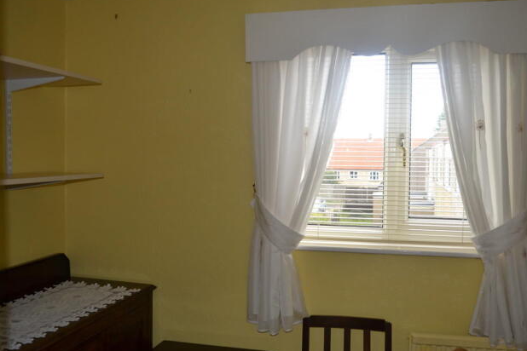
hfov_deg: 54.4
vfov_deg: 37.8
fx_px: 512
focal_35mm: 35
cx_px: 278
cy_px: 180
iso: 250
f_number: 4
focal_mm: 22
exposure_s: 1/125
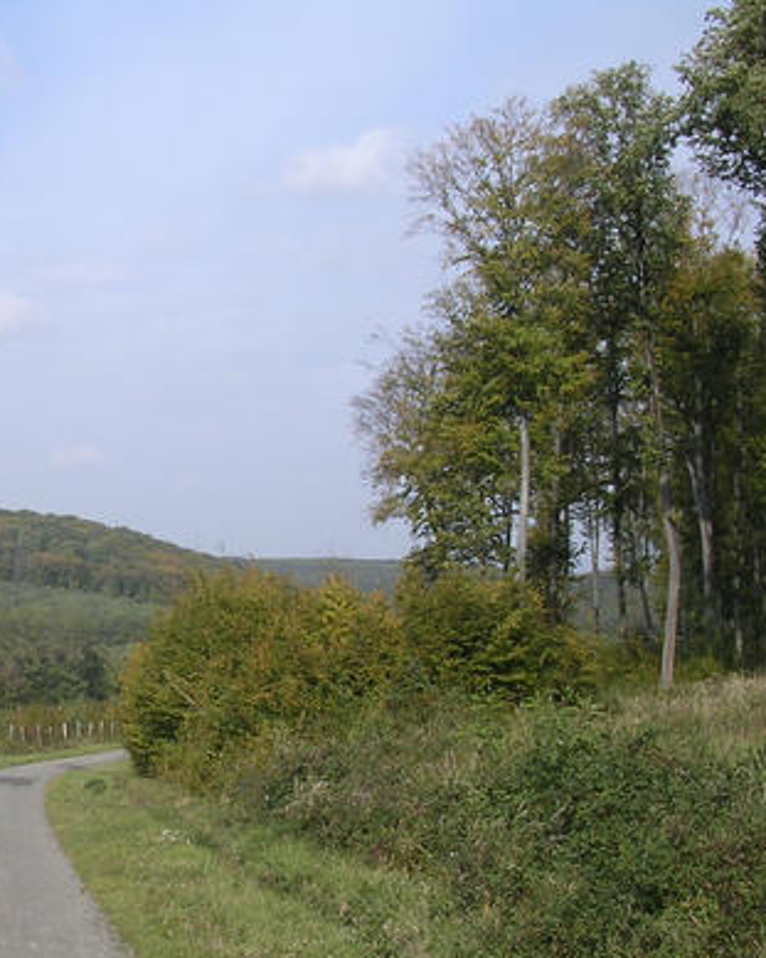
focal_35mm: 61
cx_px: 5
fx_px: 1729
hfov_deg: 23.9
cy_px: 569
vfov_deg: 30.9
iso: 100
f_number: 5.6
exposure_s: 1/267
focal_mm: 5.8
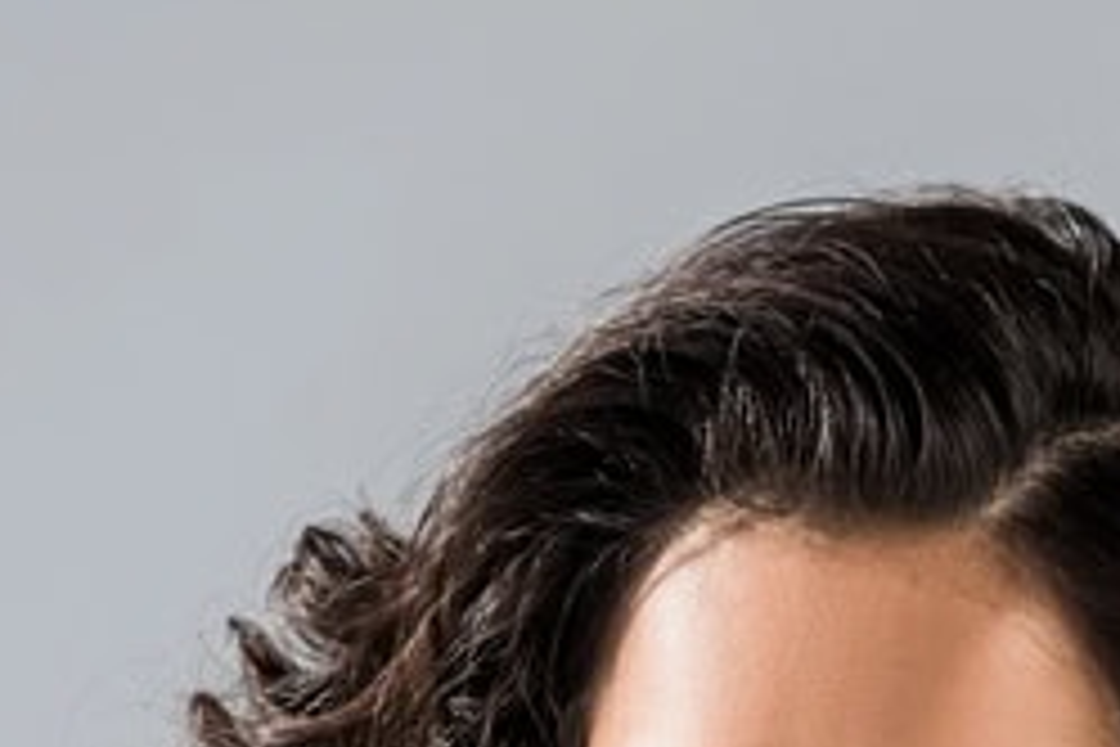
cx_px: 1961
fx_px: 23269
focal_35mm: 748
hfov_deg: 2.7
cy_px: 1503
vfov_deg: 1.8
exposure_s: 1/250
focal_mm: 155
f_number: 4.5
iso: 100
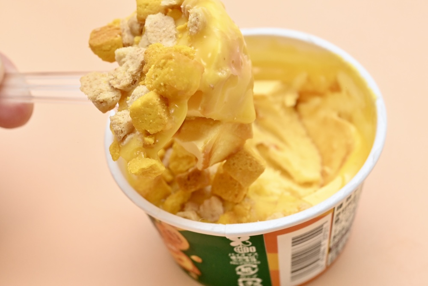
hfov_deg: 33.4
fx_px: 713
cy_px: 143
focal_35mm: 60
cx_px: 214
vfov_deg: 22.6
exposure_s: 1/200
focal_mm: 60
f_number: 14
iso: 6400
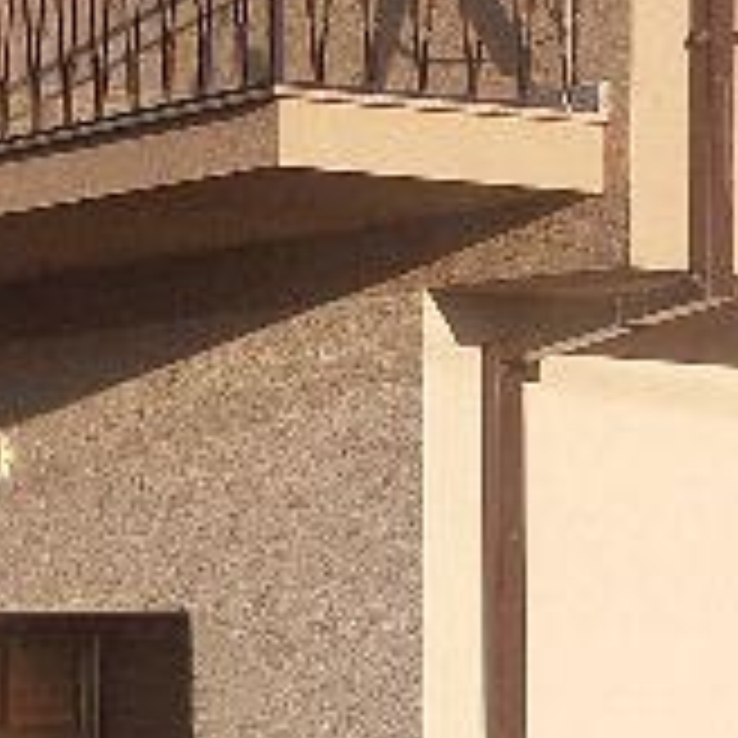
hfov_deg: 10.6
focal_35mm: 162
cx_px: -153
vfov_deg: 10.8
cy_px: 369
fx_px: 3908
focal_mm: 5.23
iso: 25
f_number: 1.8
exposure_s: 1/871
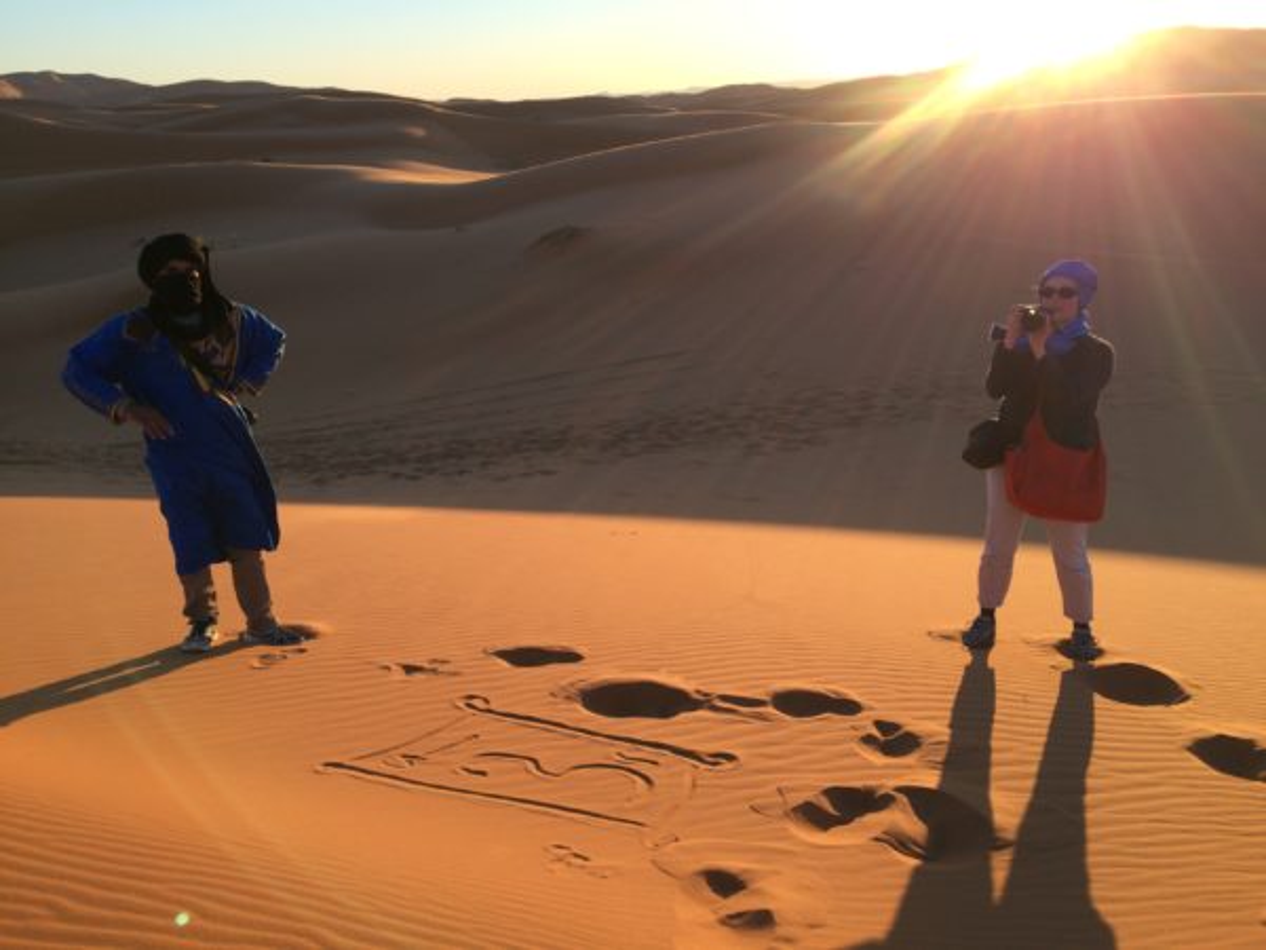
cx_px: 633
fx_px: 1061
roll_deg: +3.1
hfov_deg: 61.7
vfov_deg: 48.2
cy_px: 475
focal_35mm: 29
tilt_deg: -19.7
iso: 32
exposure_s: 1/684
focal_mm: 4.15
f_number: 2.2
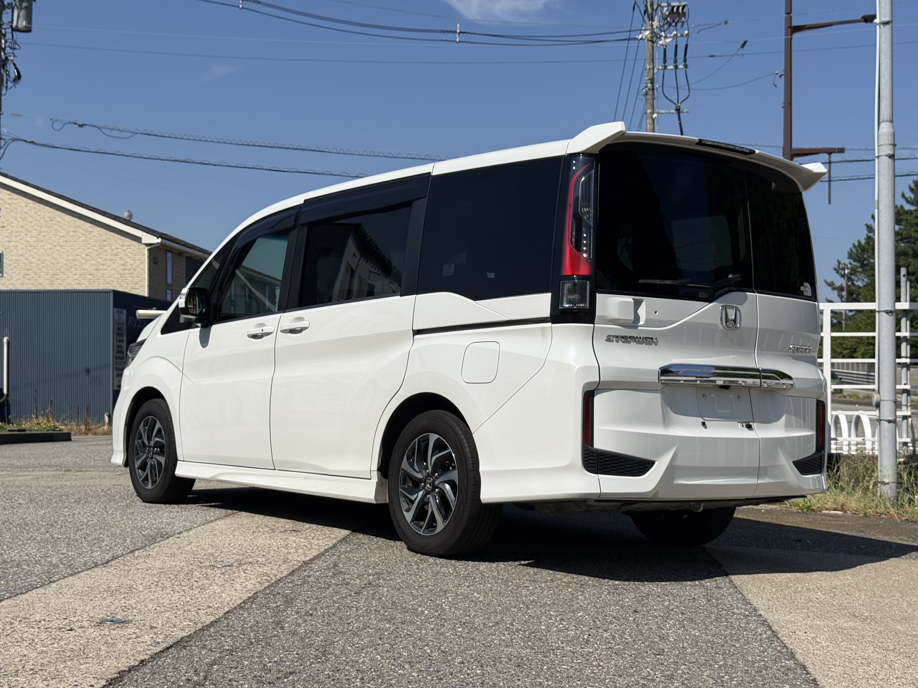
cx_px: 459
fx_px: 1273
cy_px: 344
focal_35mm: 48
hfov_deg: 39.7
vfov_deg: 30.3
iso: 64
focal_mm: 6.76
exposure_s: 1/8772
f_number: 1.78
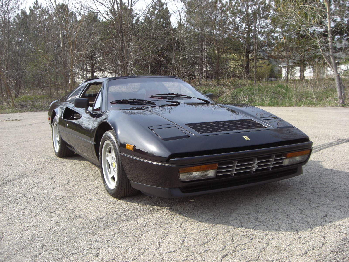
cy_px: 131
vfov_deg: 37.7
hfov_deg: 49.0
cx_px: 174
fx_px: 383
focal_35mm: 38
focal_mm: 6.2
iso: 64
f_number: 2.7
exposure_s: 1/640
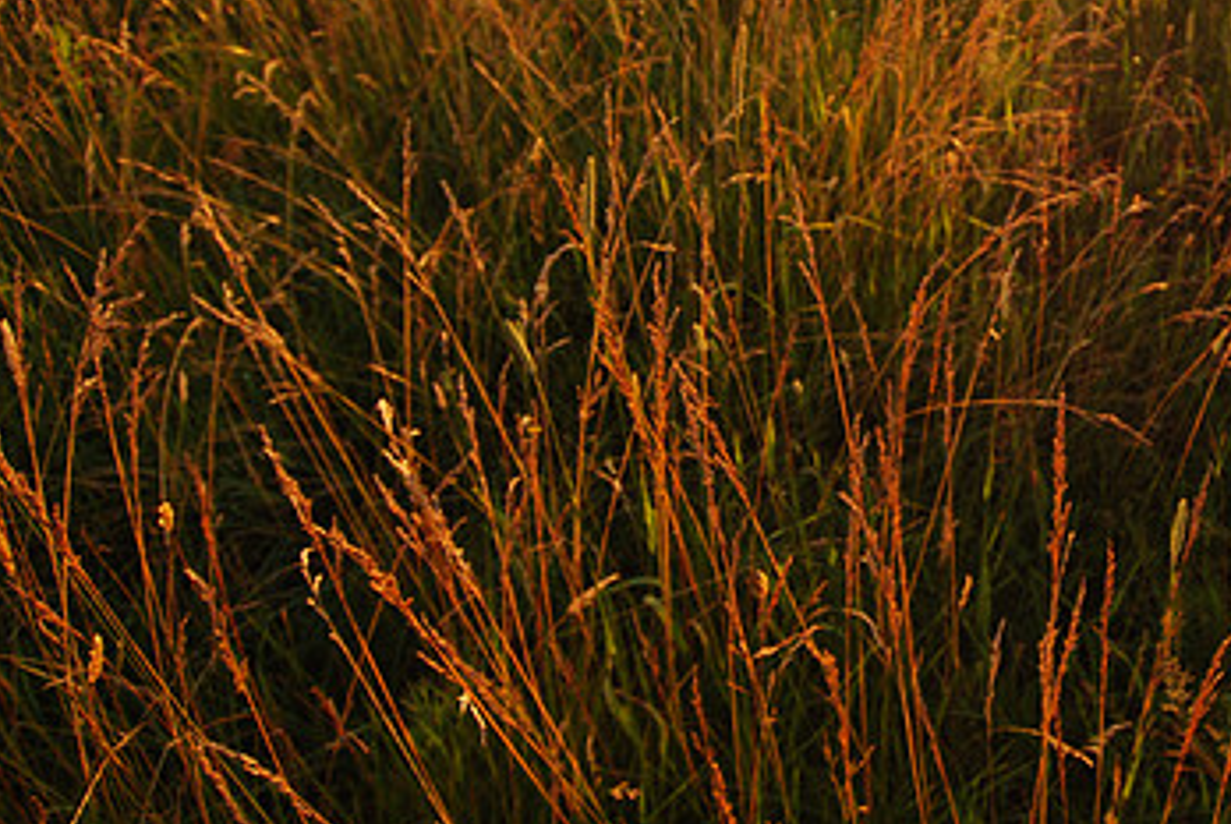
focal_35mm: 30
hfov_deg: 57.8
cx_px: 962
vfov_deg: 42.9
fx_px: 1027
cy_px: 251
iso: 200
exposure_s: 1/200
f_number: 4.5
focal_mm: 12
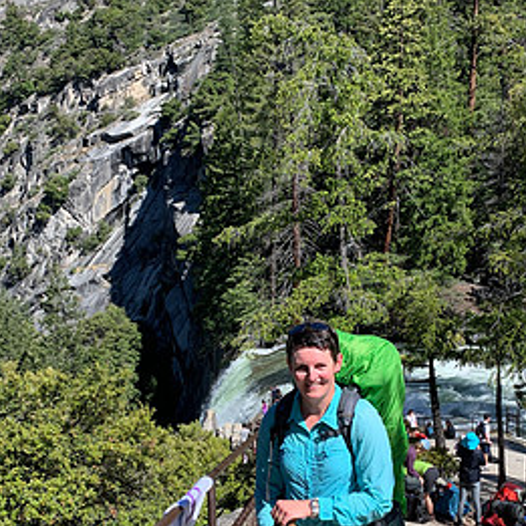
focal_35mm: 51
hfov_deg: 33.3
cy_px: 373
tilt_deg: -9.5
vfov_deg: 32.9
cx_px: 305
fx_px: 877
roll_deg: +1.3
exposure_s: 1/1880
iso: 25
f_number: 1.8
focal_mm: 4.25
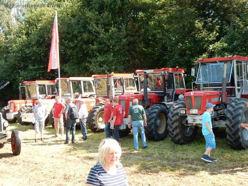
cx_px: 124
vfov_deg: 33.6
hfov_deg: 43.9
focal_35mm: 43
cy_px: 93
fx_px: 308
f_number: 4.2
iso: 125
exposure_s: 1/125
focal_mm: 7.6
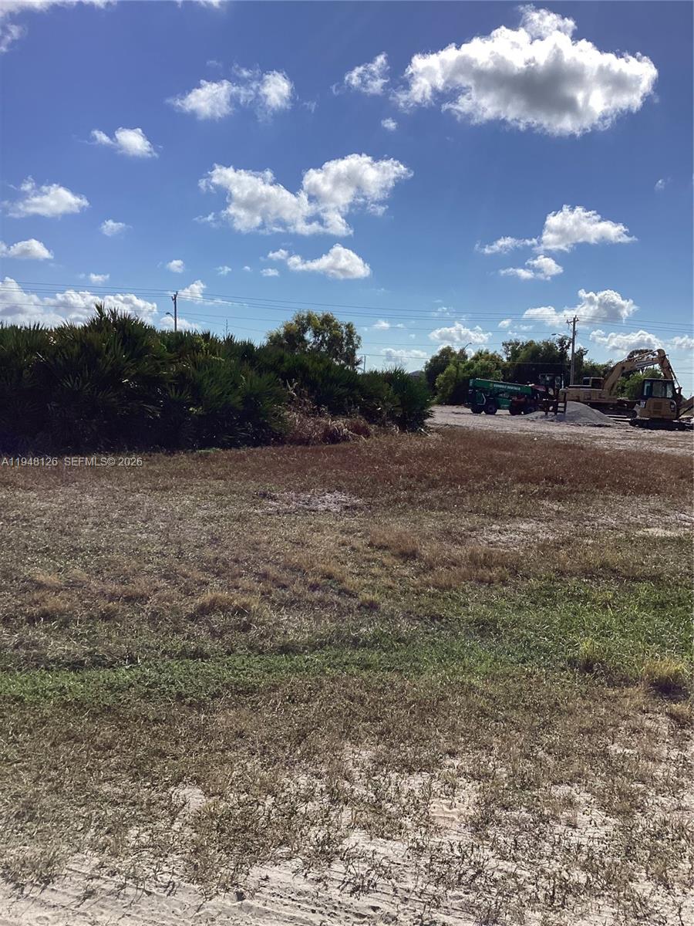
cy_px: 463
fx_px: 829
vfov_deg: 58.4
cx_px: 347
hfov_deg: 45.4
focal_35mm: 31
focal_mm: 3.3
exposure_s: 1/3546
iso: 25
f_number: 2.4
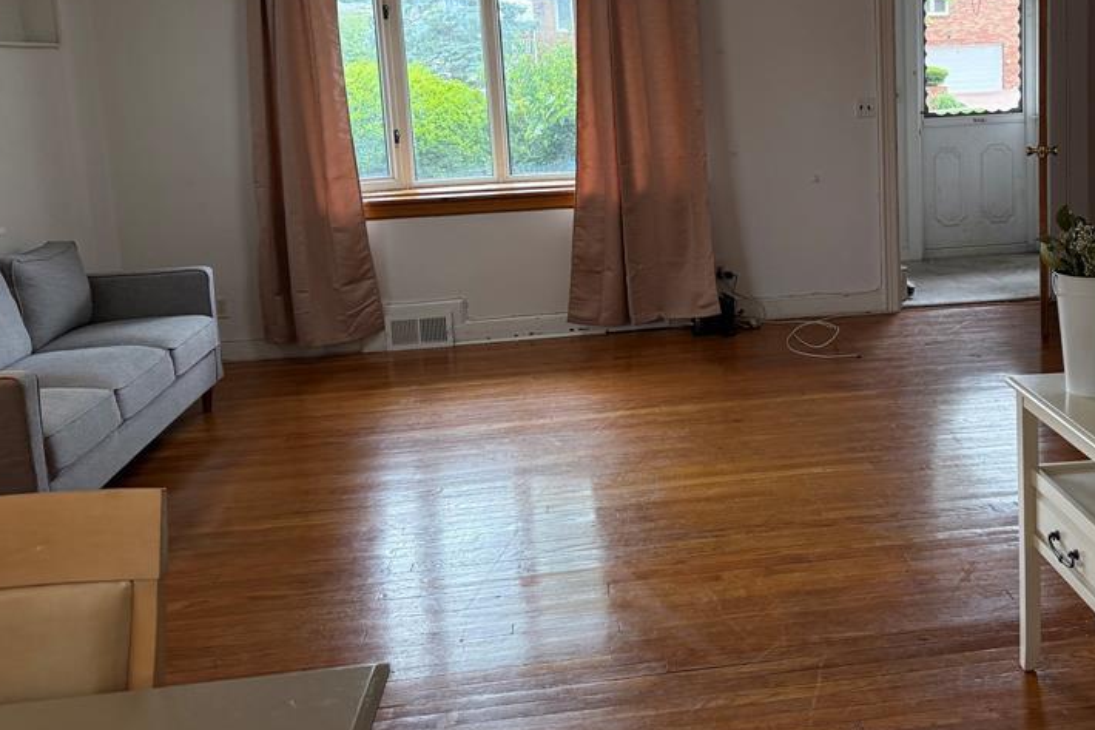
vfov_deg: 36.2
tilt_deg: -5.1
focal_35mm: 36
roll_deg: +2.9
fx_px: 1095
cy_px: 202
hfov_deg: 52.0
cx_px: 740
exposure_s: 1/233
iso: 200
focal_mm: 6.76
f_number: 1.78
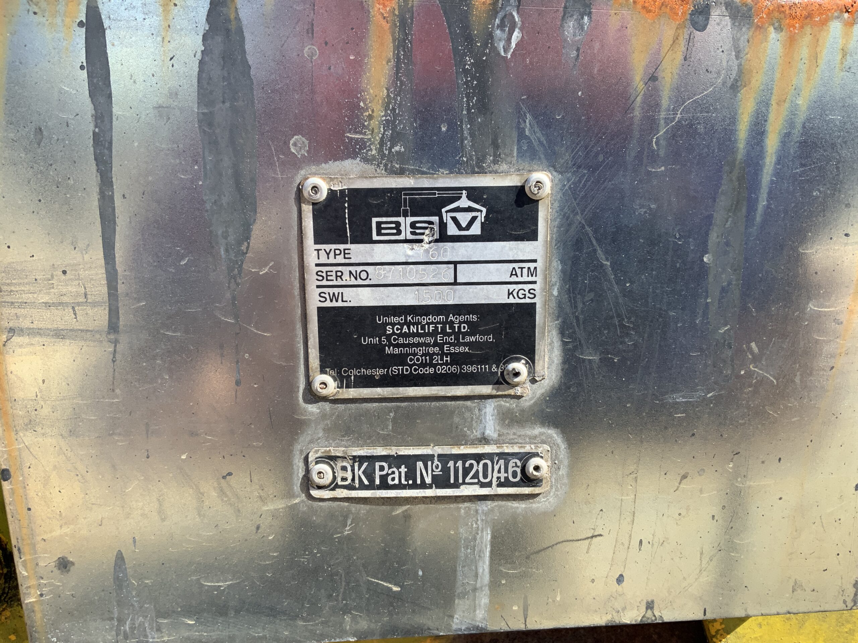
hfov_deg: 61.7
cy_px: 322
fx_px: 719
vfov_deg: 48.2
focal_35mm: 29
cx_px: 429
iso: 16
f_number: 1.8
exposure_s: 1/642
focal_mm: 3
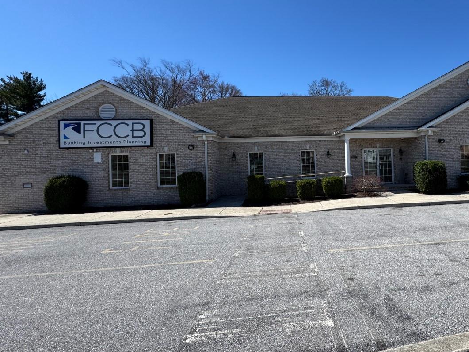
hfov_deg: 81.9
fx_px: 257
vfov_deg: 68.5
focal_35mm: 19
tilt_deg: +0.6
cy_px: 157
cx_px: 312
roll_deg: +1.9
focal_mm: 2.22
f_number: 2.2
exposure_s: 1/1927
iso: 50
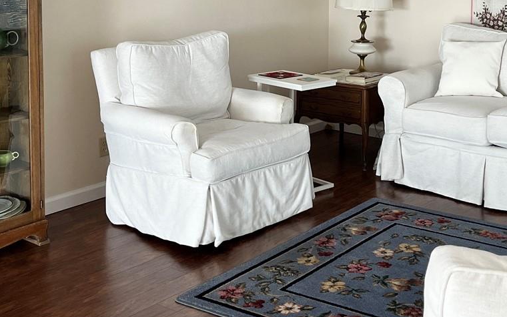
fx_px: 801
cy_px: 11
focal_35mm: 58
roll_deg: -0.7
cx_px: 341
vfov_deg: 21.7
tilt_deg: -5.3
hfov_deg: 34.8
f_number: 1.6
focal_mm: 5.1
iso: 100
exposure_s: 1/121
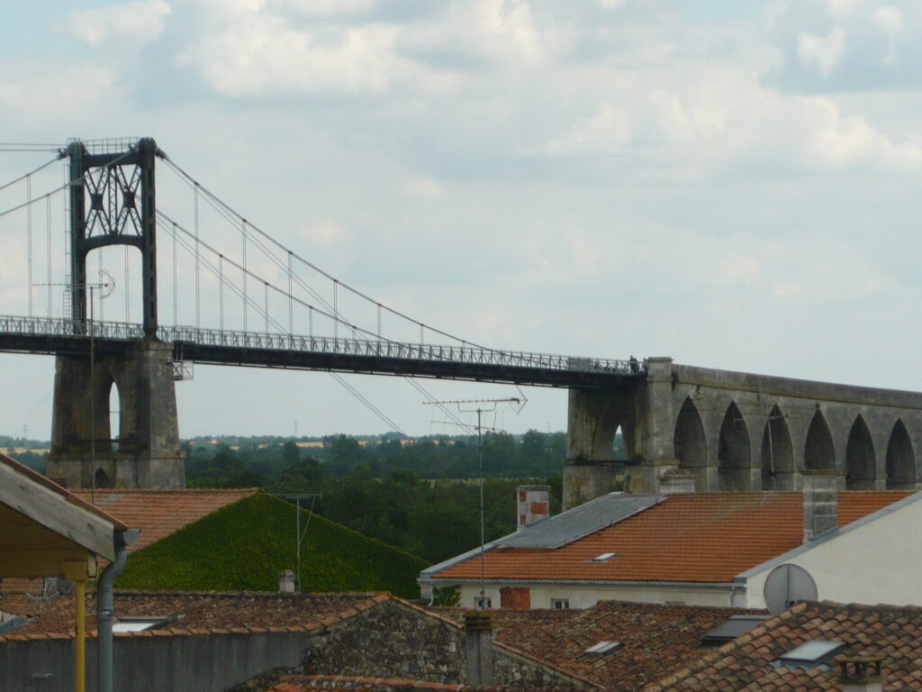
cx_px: 461
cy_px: 346
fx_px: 4262
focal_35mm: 160
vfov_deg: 9.3
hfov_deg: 12.3
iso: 100
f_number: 5.1
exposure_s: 1/500
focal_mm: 16.5
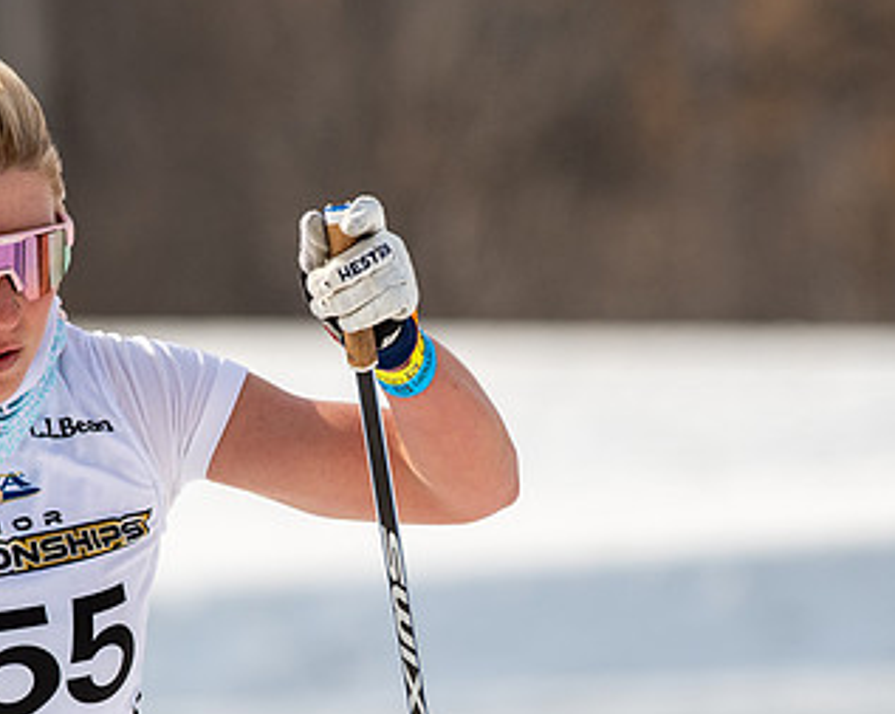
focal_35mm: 901
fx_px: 23844
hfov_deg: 2.2
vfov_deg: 1.7
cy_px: 553
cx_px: 316
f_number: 6.3
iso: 400
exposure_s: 1/2000
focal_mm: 300
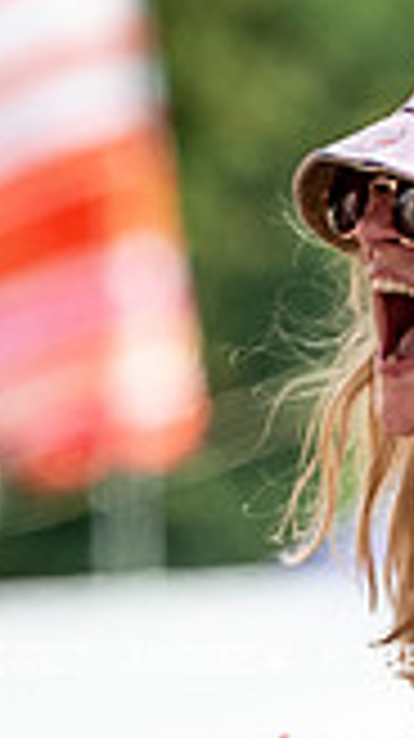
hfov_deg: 0.8
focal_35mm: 1606
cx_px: 423
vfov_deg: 1.3
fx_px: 31407
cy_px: 878
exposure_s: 1/500
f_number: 4
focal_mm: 200
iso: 100
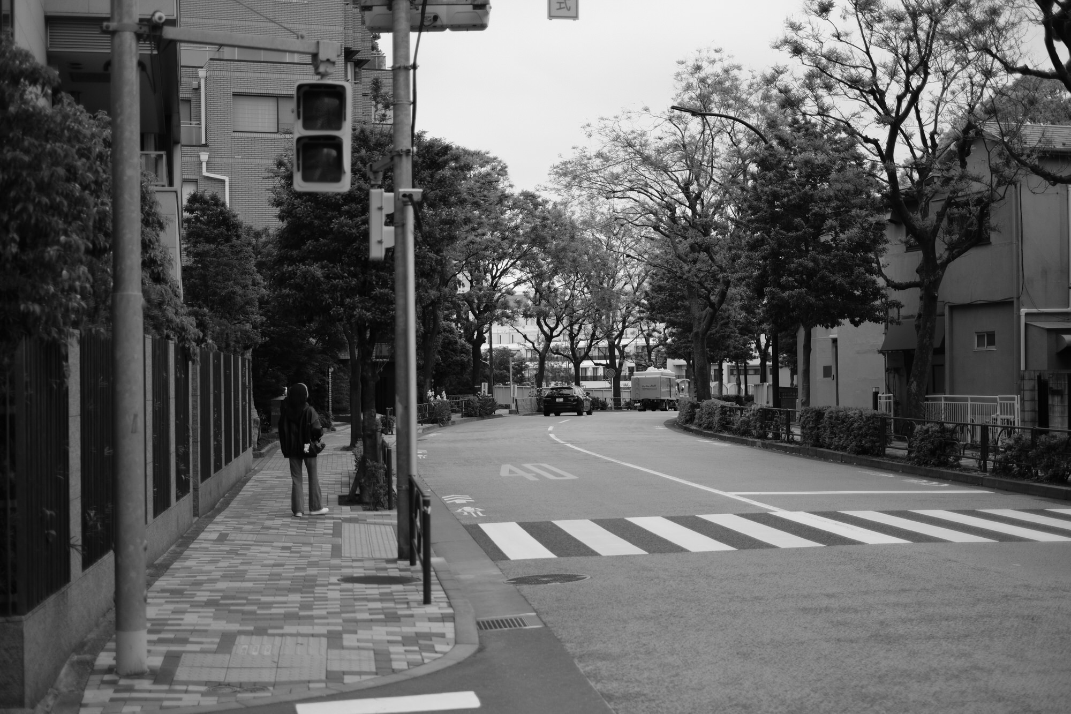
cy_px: 357
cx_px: 536
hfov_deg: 37.5
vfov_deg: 25.5
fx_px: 1577
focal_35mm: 53
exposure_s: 1/2000
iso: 320
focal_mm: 35
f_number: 1.4
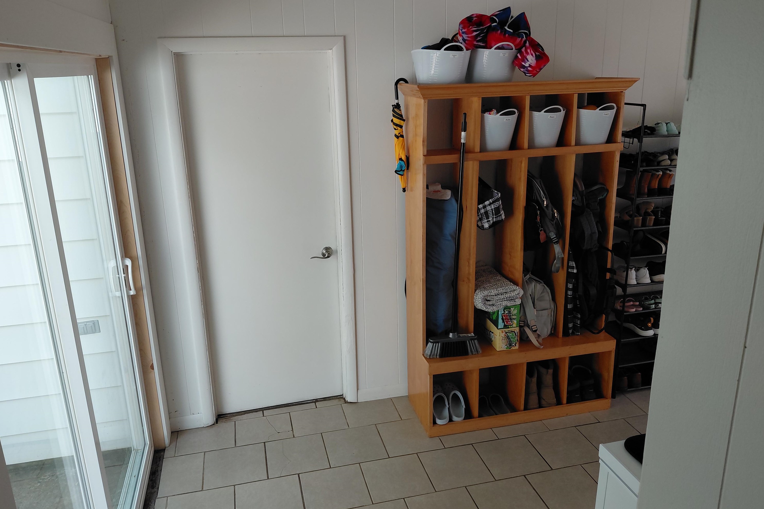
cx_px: 375
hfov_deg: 67.4
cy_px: 239
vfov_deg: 47.9
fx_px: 573
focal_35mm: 27
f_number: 1.8
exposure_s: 1/149
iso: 50
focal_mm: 4.69
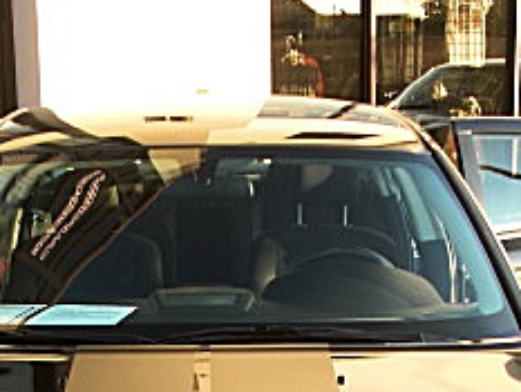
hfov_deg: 19.8
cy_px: 511
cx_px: 212
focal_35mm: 99
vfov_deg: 14.3
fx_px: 1491
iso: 50
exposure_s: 1/80
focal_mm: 6.3
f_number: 2.8
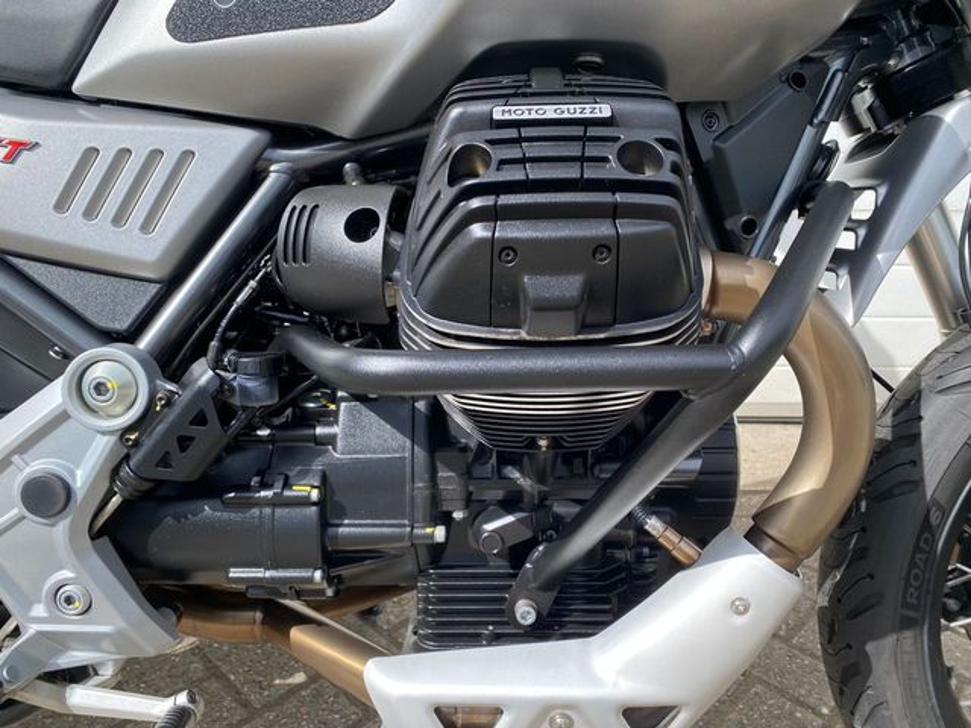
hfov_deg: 67.3
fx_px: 729
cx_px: 486
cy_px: 364
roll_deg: -0.3
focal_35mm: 26
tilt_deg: -20.0
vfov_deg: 53.1
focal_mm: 4.25
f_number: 1.8
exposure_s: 1/1043
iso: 32
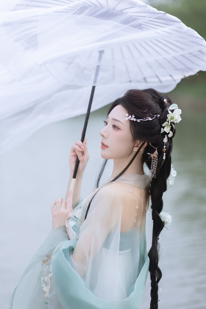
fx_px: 730
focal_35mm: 85
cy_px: 154
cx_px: 103
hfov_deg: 16.1
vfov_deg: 23.9
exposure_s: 1/1600
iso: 100
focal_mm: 85
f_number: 2
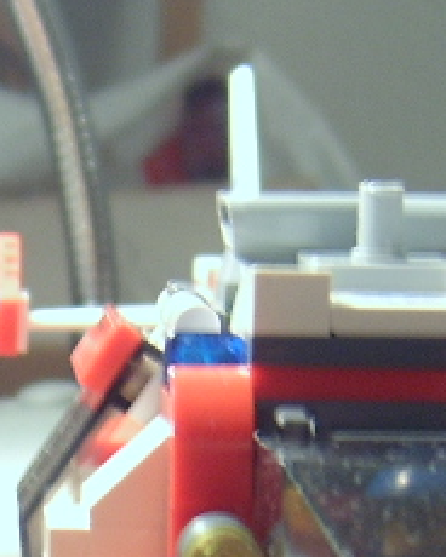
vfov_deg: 13.8
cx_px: -141
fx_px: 2227
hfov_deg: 11.1
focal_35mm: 135
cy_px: 695
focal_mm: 8.13
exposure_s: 1/4
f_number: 2.7
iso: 100
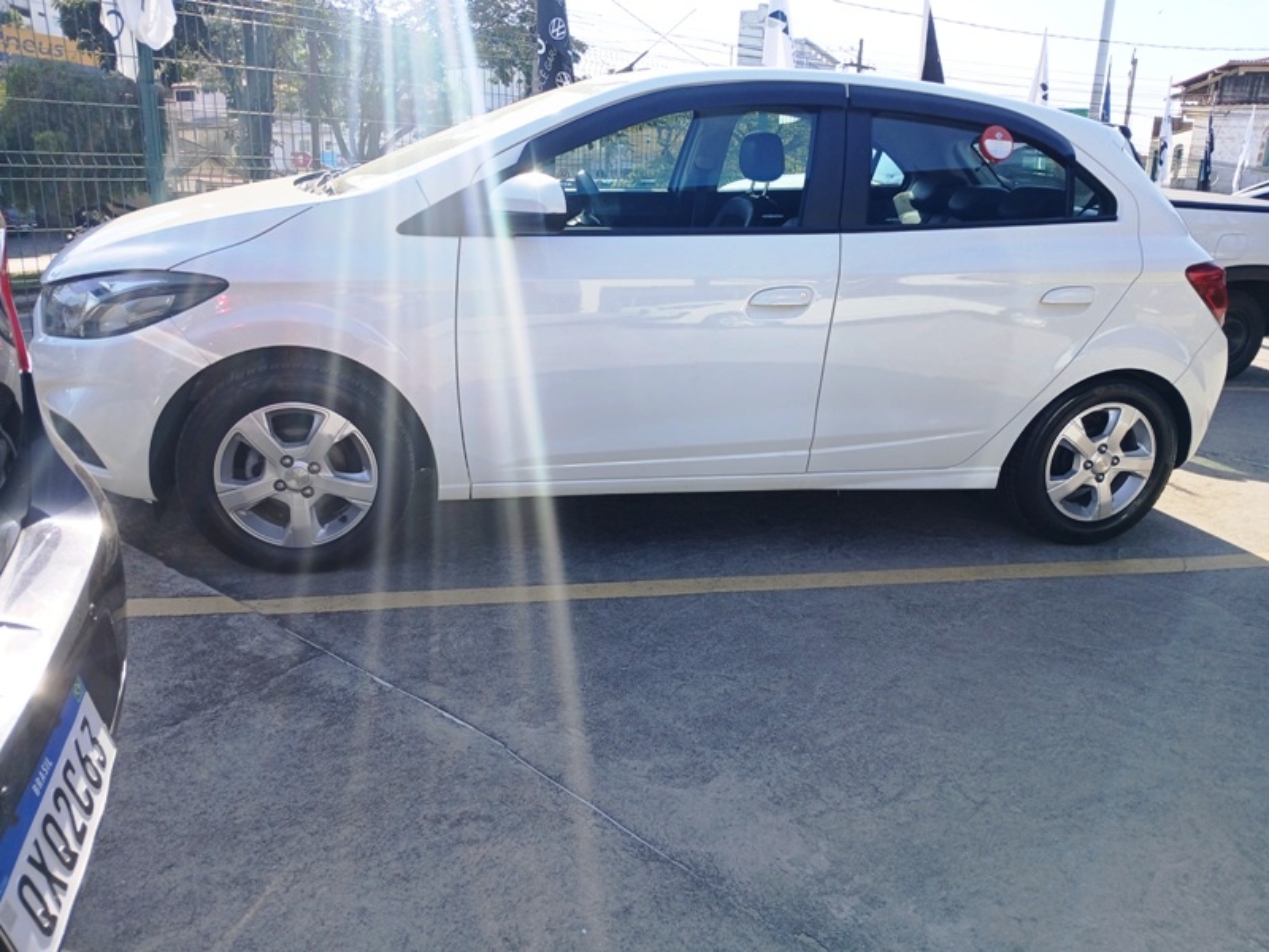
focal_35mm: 26
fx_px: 953
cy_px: 476
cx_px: 634
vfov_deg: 53.1
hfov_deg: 67.3
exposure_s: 1/153
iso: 20
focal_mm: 3.98
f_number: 1.8
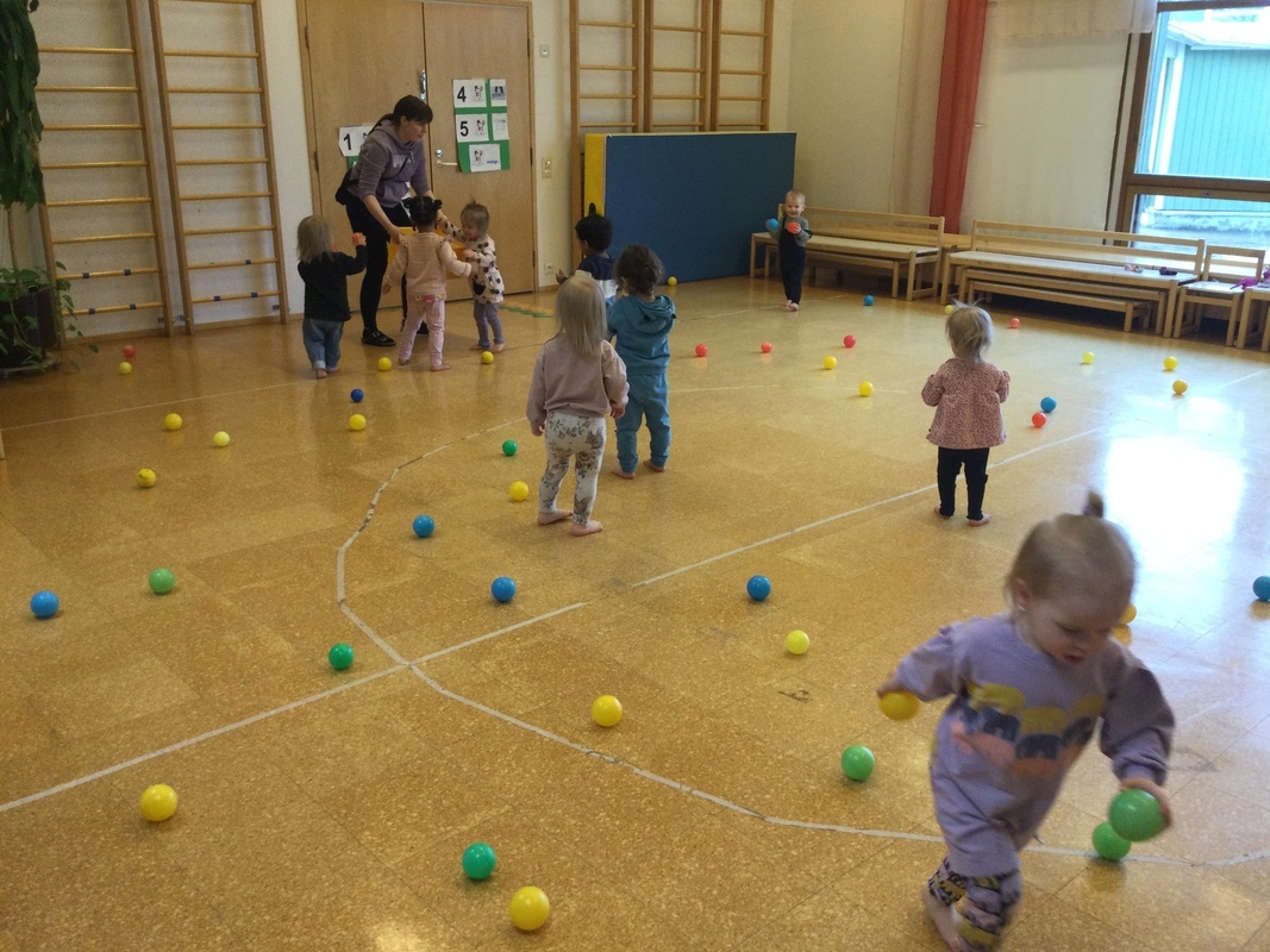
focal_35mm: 31
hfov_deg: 58.4
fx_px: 1137
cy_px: 476
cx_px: 635
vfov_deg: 45.4
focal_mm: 3.3
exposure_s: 1/33
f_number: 2.4
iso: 32
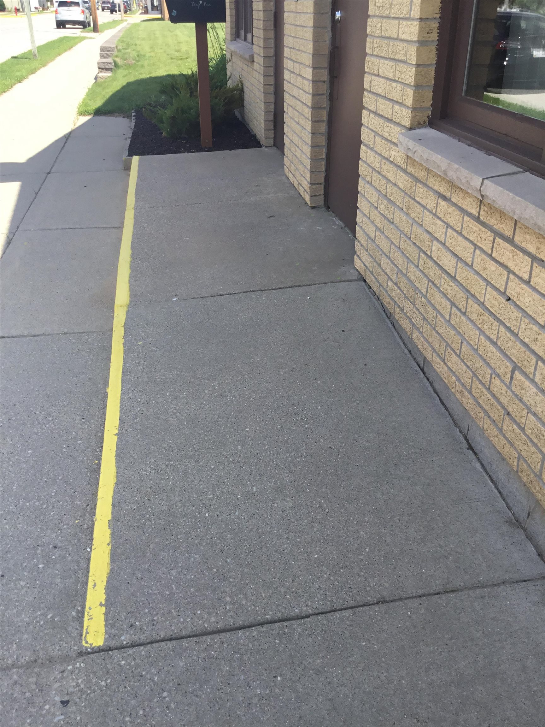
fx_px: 651
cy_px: 364
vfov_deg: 58.4
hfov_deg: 45.4
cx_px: 272
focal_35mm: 31
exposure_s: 1/558
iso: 25
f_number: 2.4
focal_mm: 3.3
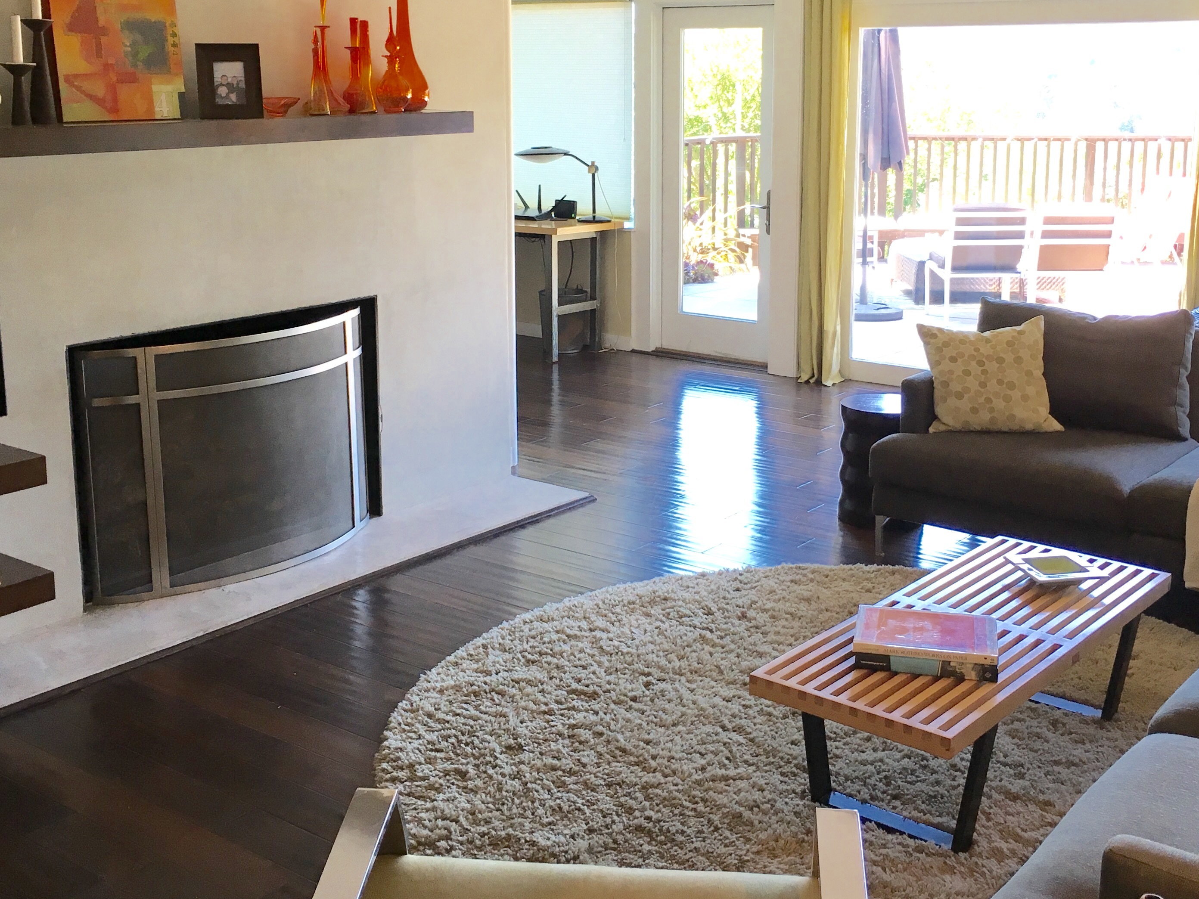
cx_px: 634
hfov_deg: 44.8
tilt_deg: -10.9
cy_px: 333
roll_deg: -0.4
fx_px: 1455
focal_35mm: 42
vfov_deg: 34.2
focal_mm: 4.15
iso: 25
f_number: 2.2
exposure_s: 1/40
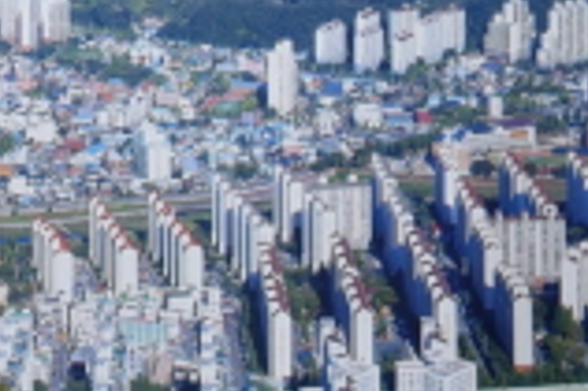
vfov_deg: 6.7
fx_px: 3328
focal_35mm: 204
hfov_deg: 9.3
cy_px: 199
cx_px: -685
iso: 400
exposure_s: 1/80
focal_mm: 46
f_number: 4.5
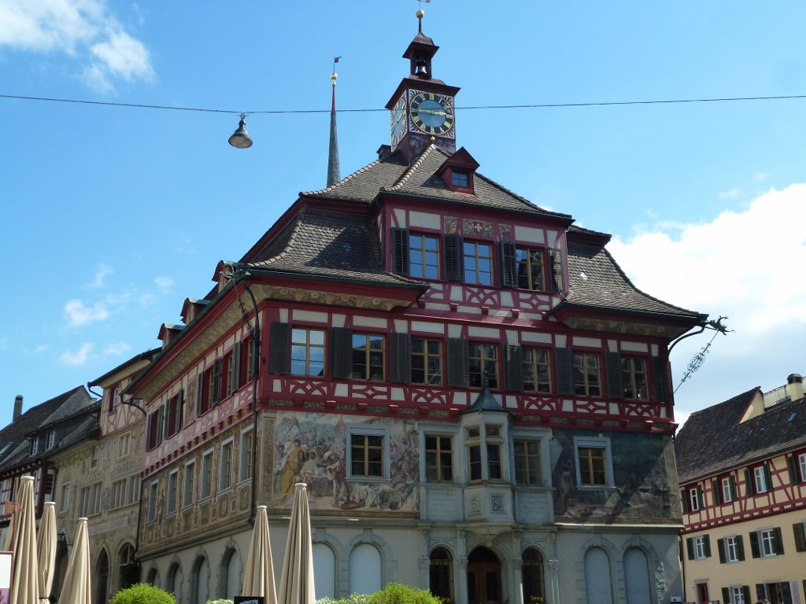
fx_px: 885
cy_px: 302
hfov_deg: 49.0
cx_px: 403
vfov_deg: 37.7
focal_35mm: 38
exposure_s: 1/640
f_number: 3.8
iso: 160
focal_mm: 6.8
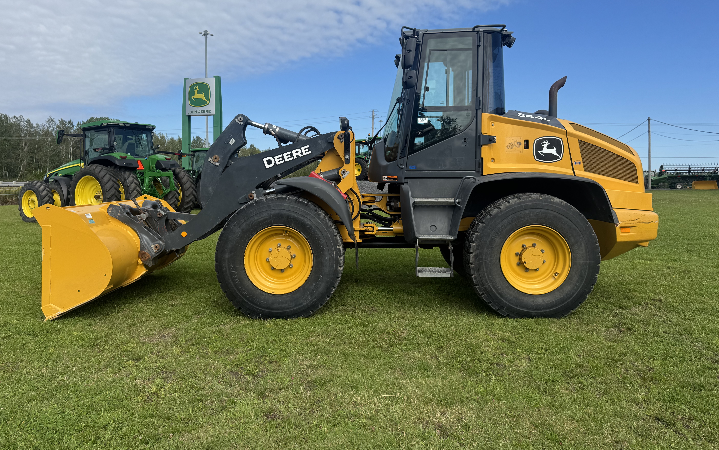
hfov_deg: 70.4
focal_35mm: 26
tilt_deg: -1.6
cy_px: 195
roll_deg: +0.5
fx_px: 509
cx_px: 358
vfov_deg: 47.5
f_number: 1.78
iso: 80
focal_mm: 6.76
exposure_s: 1/4049
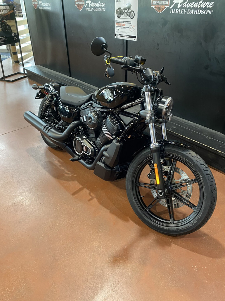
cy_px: 146
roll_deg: +1.5
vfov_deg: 65.3
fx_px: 234
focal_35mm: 27
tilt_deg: -30.5
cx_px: 112
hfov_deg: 51.3
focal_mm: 4.25
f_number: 1.8
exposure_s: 1/60
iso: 250
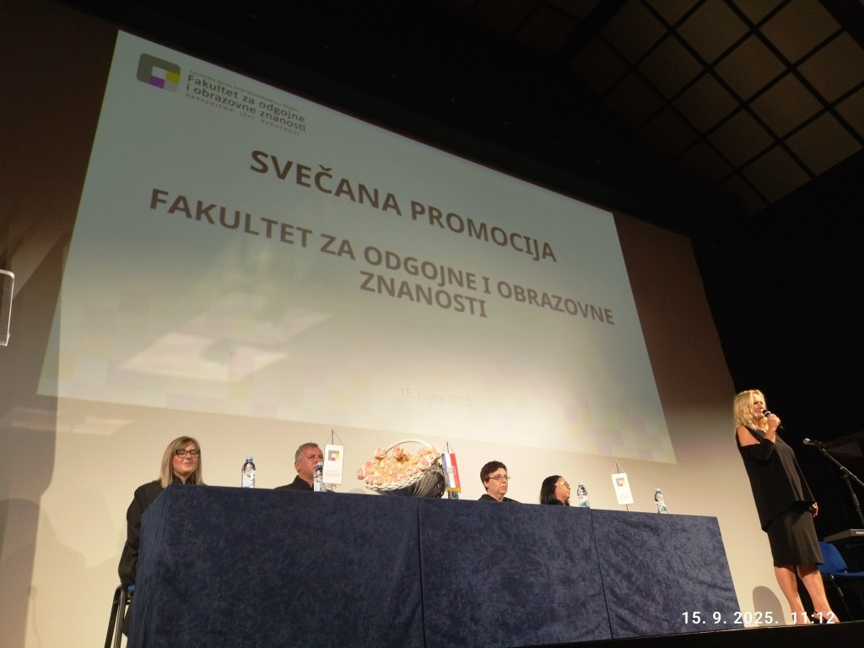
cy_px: 324
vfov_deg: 51.4
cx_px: 432
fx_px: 674
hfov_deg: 65.3
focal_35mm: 27
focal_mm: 4.74
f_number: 1.79
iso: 119
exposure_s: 1/33
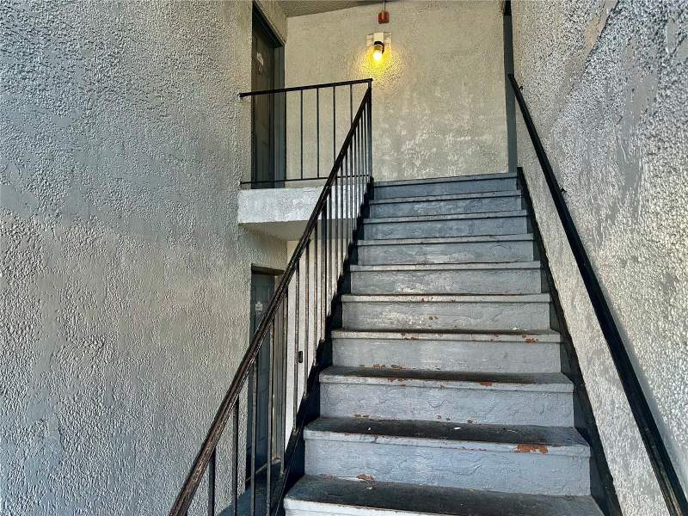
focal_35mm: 24
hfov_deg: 71.6
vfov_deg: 56.8
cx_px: 344
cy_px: 258
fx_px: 477
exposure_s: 1/120
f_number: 1.78
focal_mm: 6.86
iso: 200
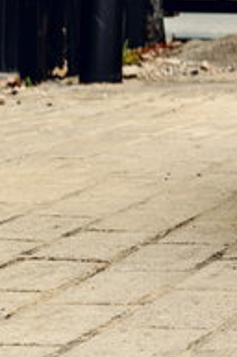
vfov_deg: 10.8
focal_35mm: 186
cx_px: 718
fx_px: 1843
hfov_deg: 6.7
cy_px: -116
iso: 320
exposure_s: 1/50
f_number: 3.8
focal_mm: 35
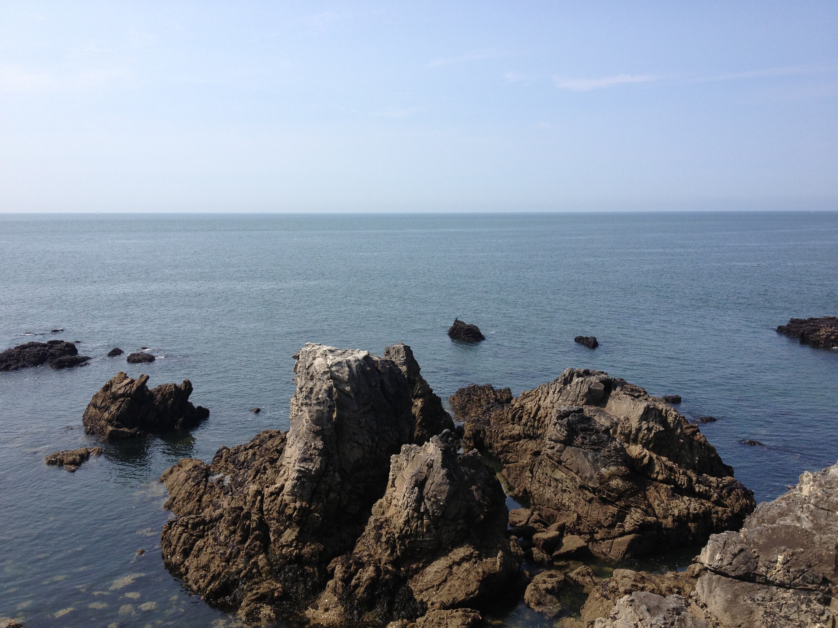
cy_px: 314
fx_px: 847
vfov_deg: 40.7
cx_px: 419
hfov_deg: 52.6
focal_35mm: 35
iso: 50
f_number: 2.4
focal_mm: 4.28
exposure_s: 1/1672
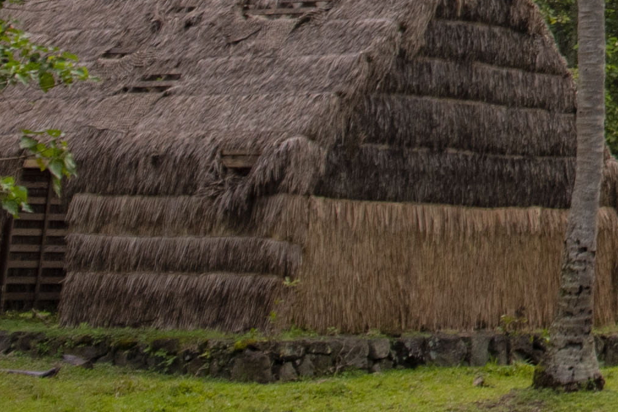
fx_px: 2455
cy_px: -542
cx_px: 1301
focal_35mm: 143
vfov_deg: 8.8
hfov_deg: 12.4
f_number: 3.5
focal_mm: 24
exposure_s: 1/1600
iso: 200
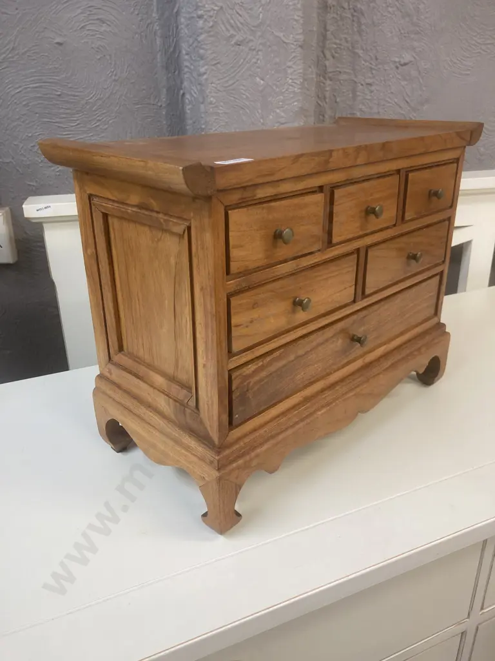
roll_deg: -0.2
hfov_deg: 49.7
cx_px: 248
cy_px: 330
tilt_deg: -24.0
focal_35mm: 28
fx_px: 534
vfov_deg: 63.4
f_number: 1.8
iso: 64
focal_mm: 3.99
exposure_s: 1/50
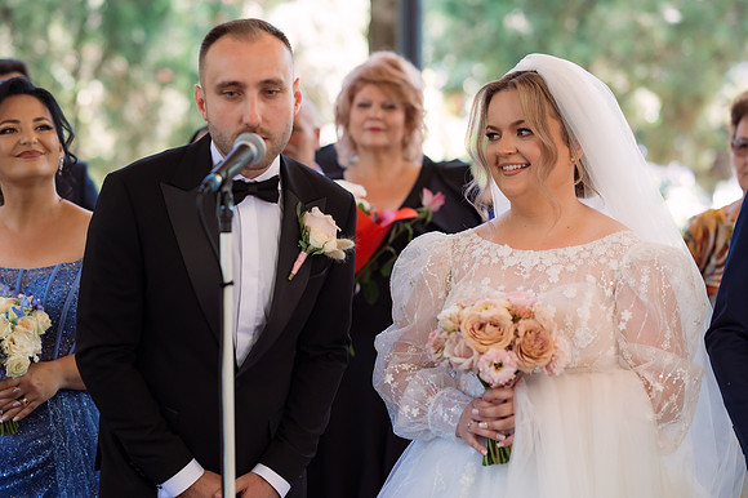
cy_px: 249
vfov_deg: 16.1
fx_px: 1765
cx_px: 374
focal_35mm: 85
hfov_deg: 23.9
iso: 1250
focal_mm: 85
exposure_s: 1/400
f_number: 2.8
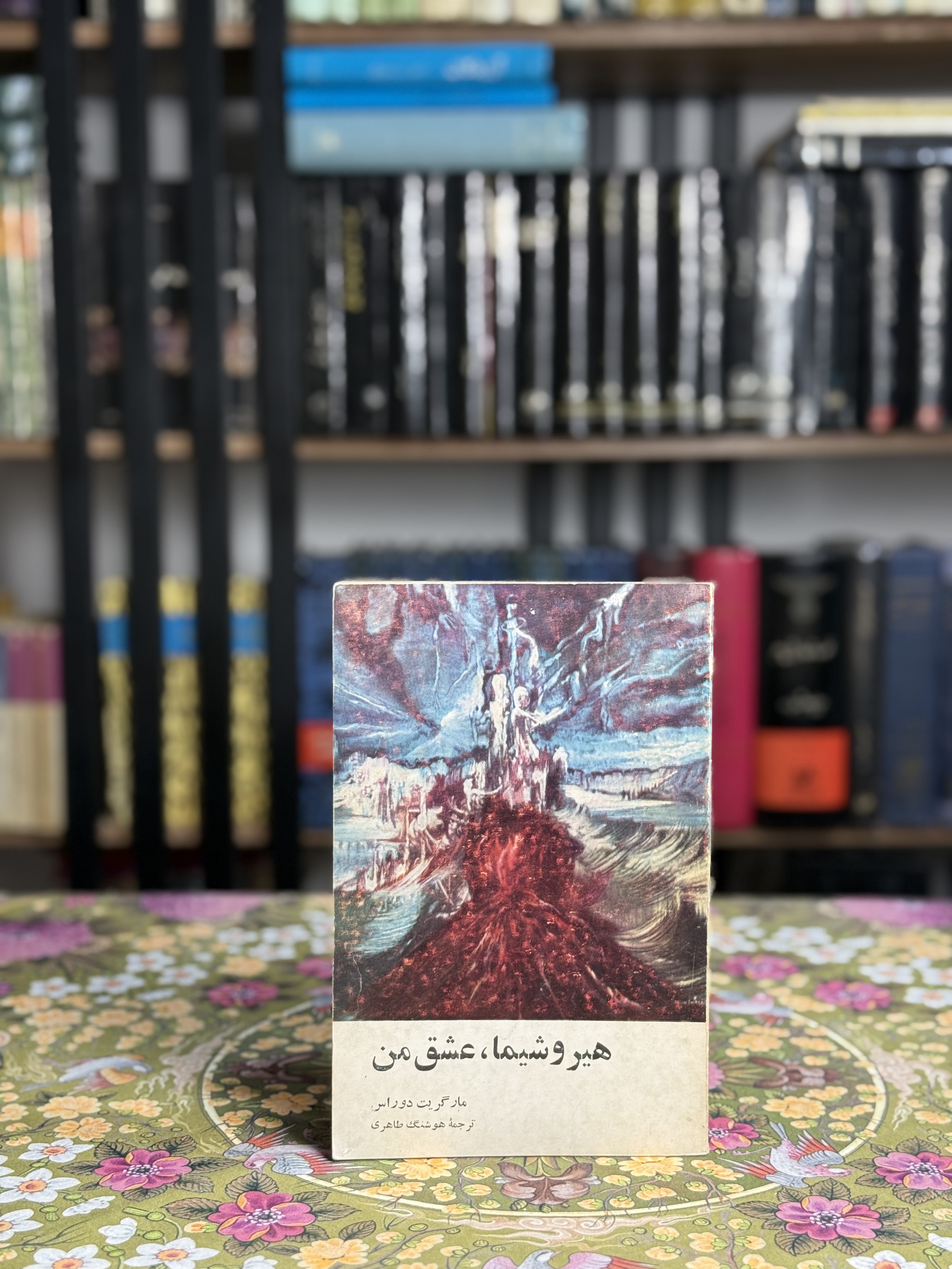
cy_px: 634
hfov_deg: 30.3
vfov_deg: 39.7
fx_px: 1760
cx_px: 476
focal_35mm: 48
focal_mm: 6.76
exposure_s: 1/100
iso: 125
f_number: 1.78
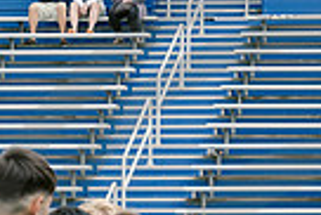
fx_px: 2660
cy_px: 372
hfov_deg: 6.9
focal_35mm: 298
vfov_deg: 4.6
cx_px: 363
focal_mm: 70
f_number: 5.6
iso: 400
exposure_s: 1/500
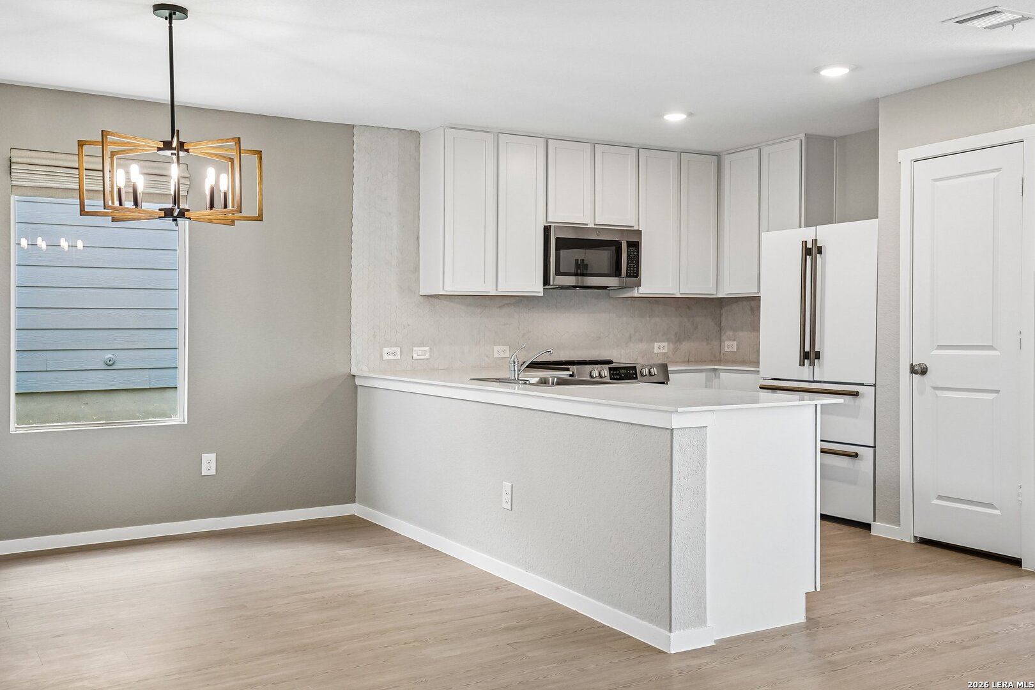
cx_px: 518
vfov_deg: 37.9
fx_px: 1006
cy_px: 345
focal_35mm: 35
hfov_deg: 54.4
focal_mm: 35
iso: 400
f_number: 8
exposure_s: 1/40
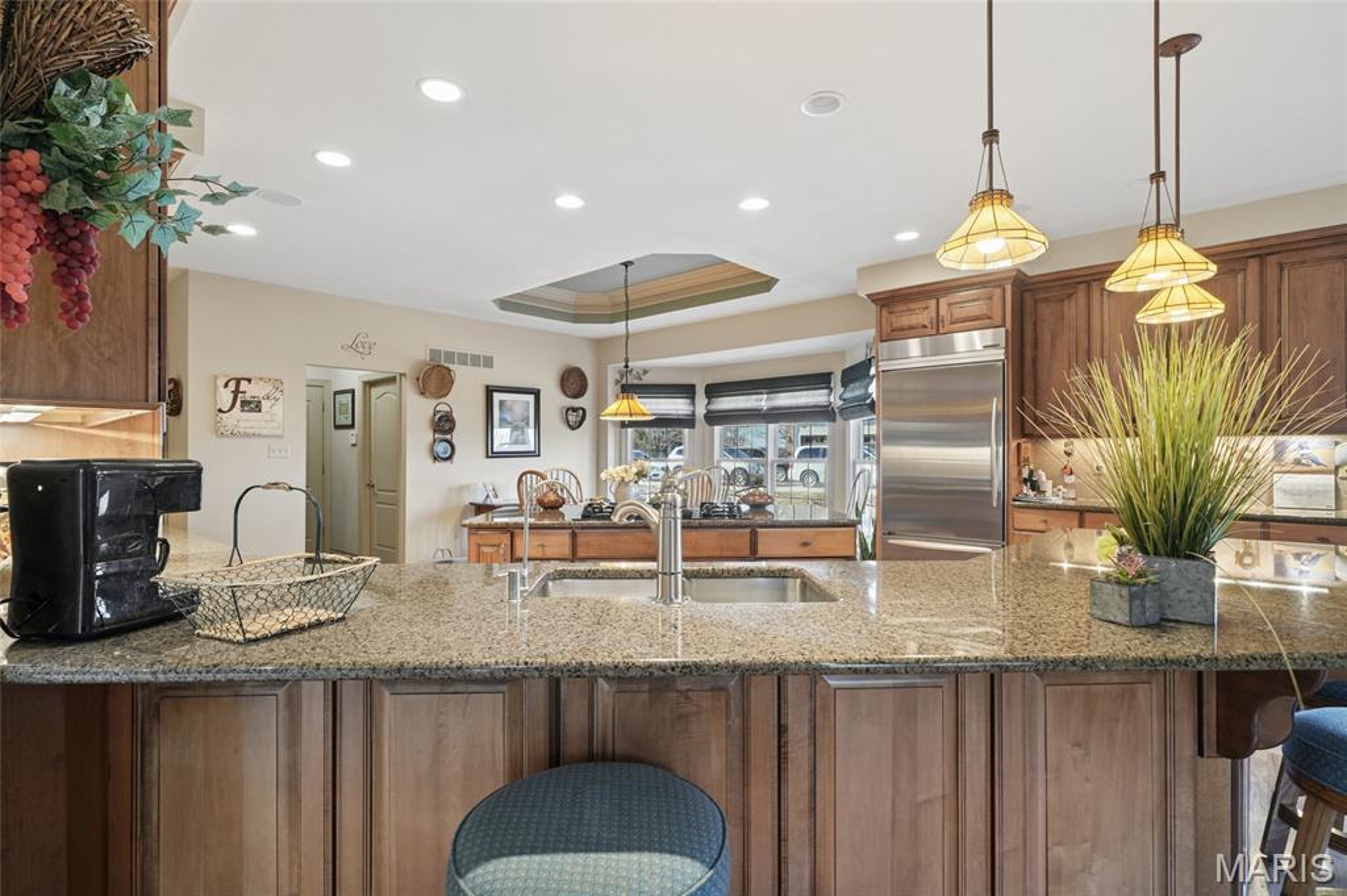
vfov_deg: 73.7
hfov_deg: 96.8
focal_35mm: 16
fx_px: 598
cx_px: 674
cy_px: 448
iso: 400
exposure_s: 1/13
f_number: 8
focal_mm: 16
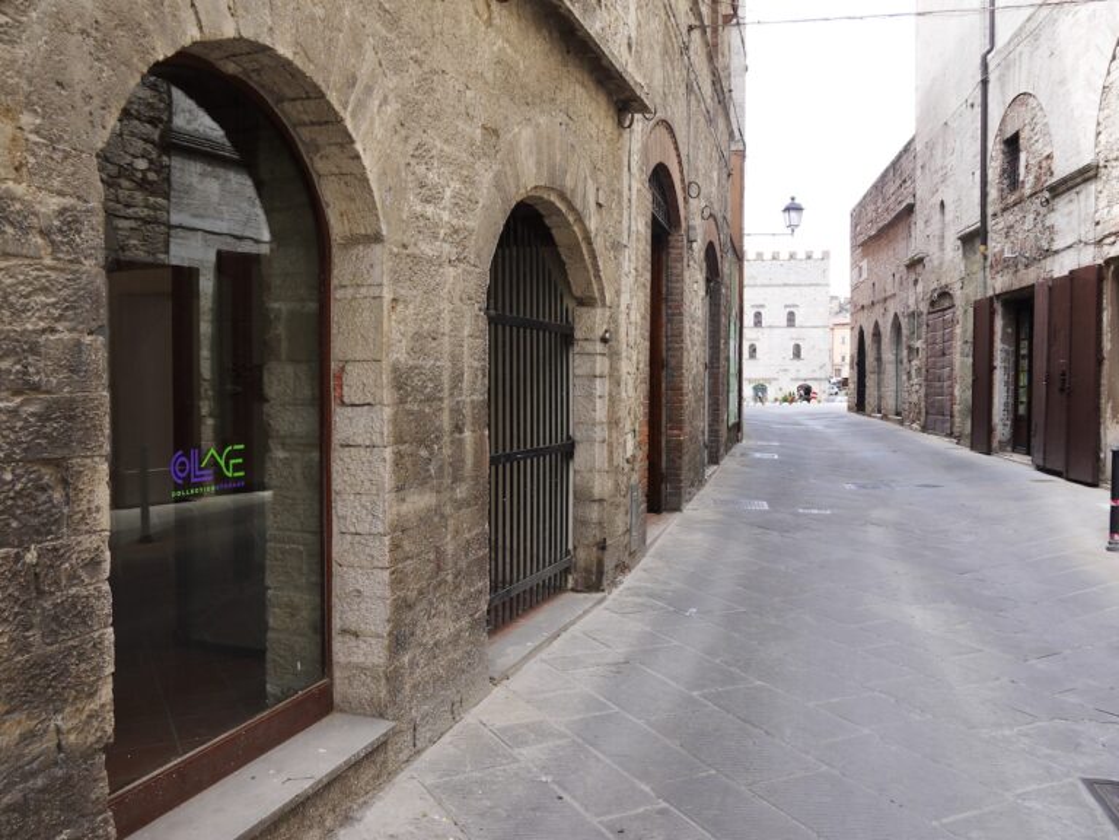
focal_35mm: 30
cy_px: 420
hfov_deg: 60.0
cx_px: 560
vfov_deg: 46.8
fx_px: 970
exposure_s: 1/200
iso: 160
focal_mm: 15
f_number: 5.6
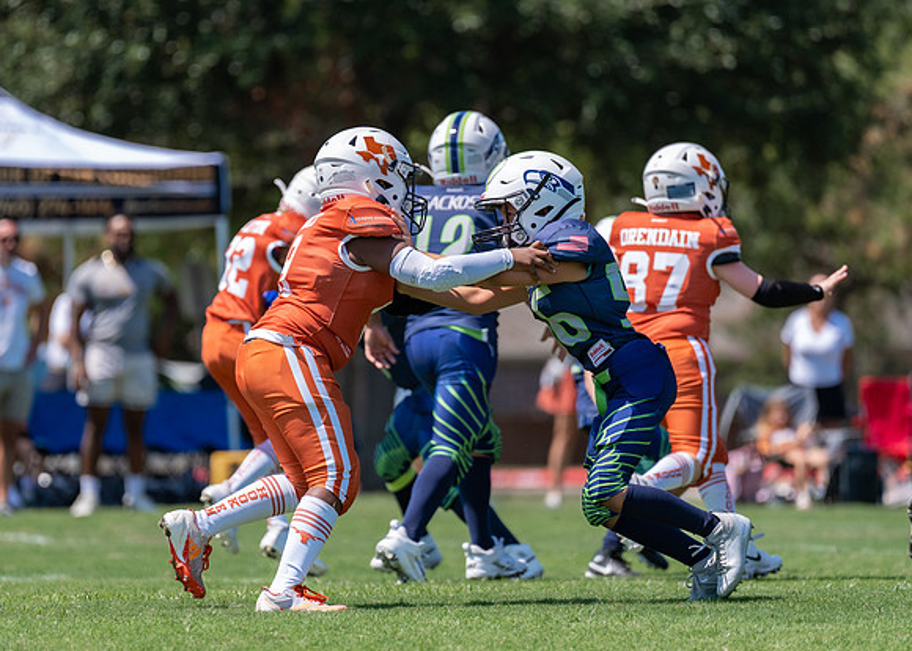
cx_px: 407
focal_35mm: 339
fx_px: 8767
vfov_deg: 4.3
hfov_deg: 6.0
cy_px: 313
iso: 100
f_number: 2.8
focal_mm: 200
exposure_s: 1/1600
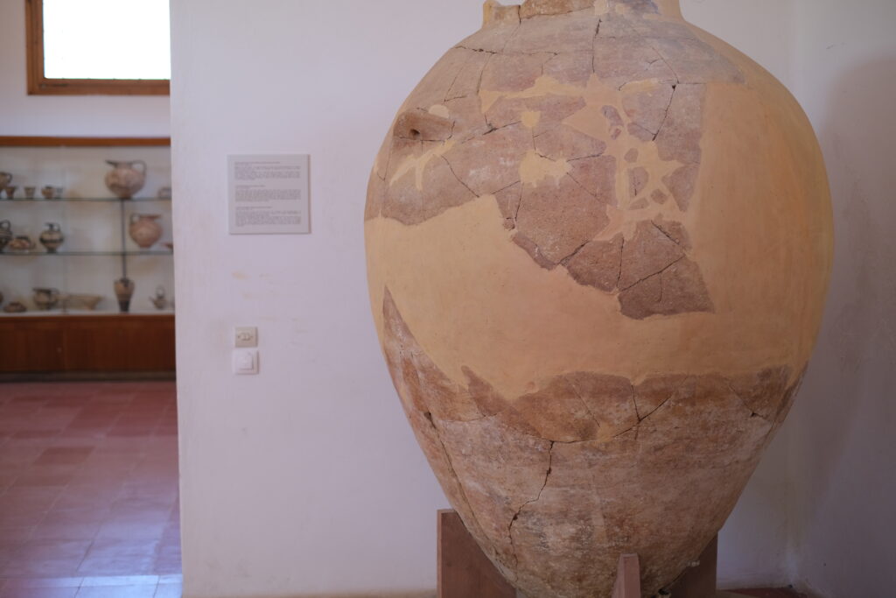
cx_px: 448
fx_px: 1319
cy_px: 299
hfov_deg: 37.5
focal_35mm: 53
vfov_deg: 25.5
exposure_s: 1/105
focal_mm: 35
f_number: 1.8
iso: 320
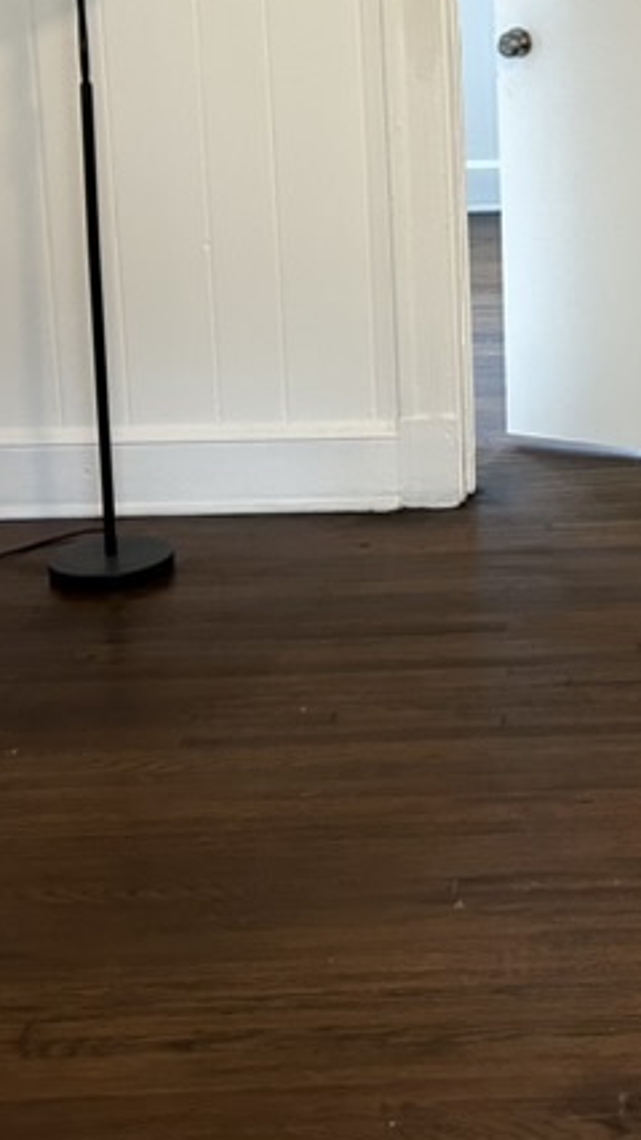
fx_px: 2056
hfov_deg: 16.9
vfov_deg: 29.8
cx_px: 788
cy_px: 131
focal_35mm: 68
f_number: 1.5
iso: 250
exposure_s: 1/60
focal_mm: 5.7
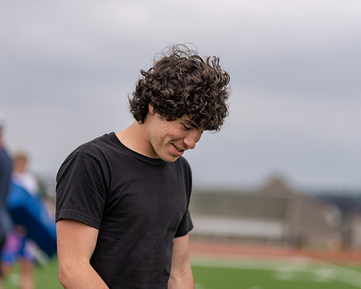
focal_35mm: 154
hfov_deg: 12.5
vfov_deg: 10.0
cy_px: 144
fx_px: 1645
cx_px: 182
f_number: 2.8
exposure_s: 1/2500
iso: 160
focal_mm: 135
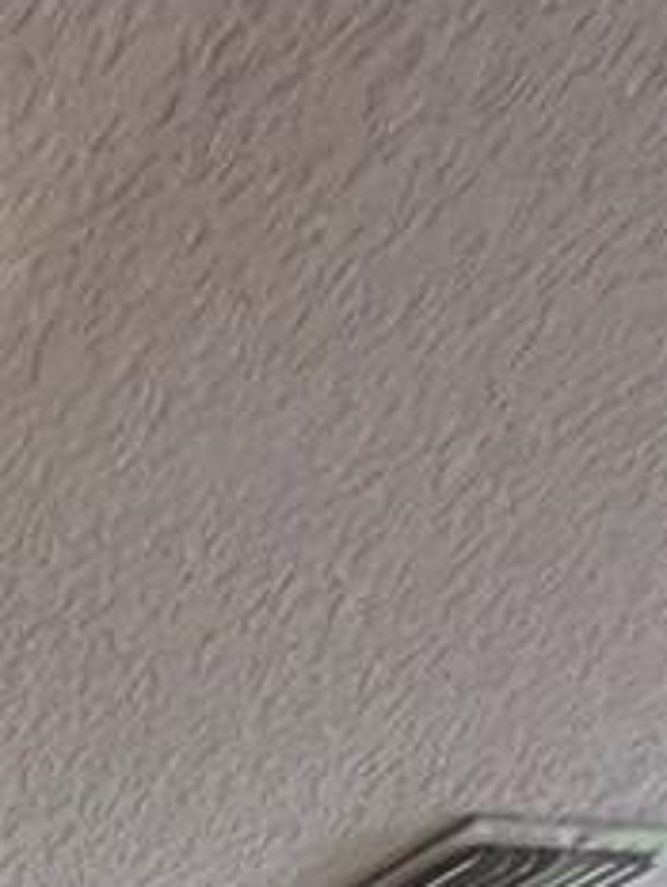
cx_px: -1037
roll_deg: +0.4
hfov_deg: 13.6
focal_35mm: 67
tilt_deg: -8.0
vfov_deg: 15.3
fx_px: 1720
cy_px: 2117
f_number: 1.8
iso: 400
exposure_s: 1/60
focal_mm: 1.57
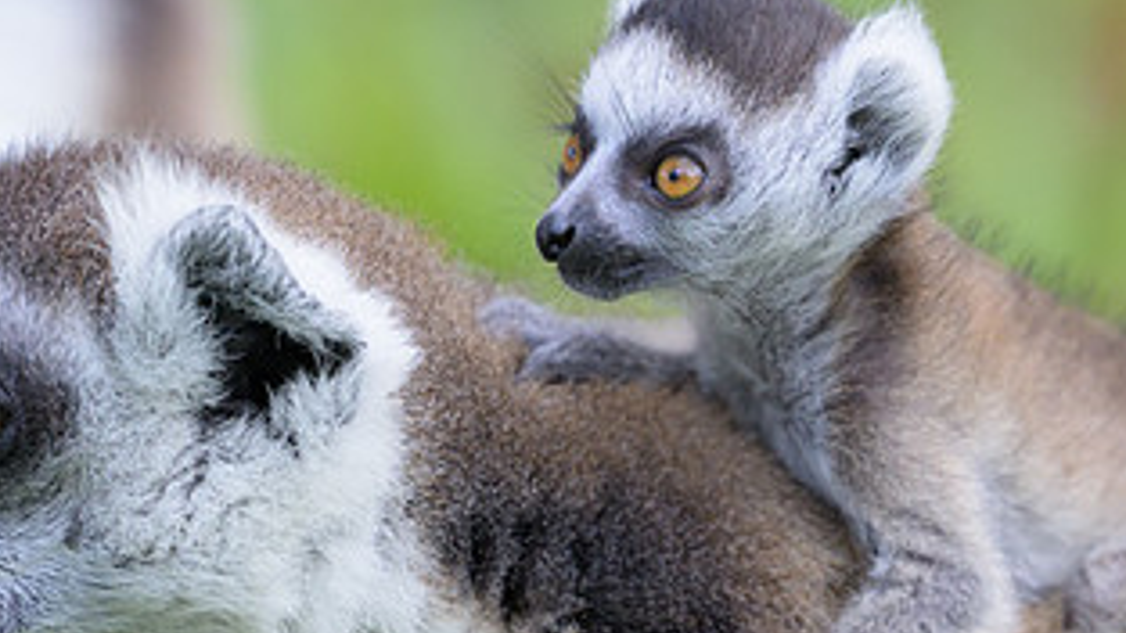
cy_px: 552
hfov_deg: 2.1
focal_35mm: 1039
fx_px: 31019
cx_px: 443
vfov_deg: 1.2
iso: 1000
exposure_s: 1/1250
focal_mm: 400
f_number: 4
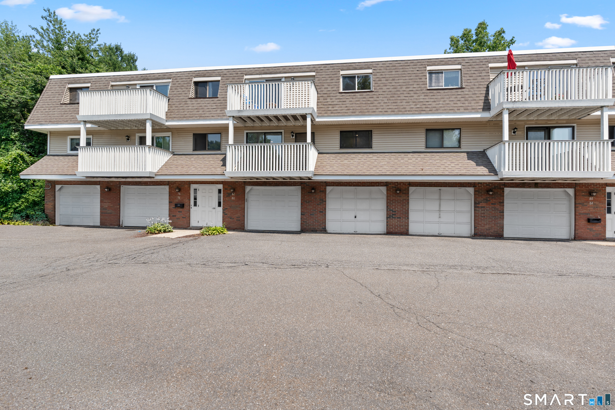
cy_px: 205
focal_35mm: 16
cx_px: 308
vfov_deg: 72.1
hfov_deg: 95.0
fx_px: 282
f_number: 8
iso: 400
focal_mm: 16.5
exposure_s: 1/250
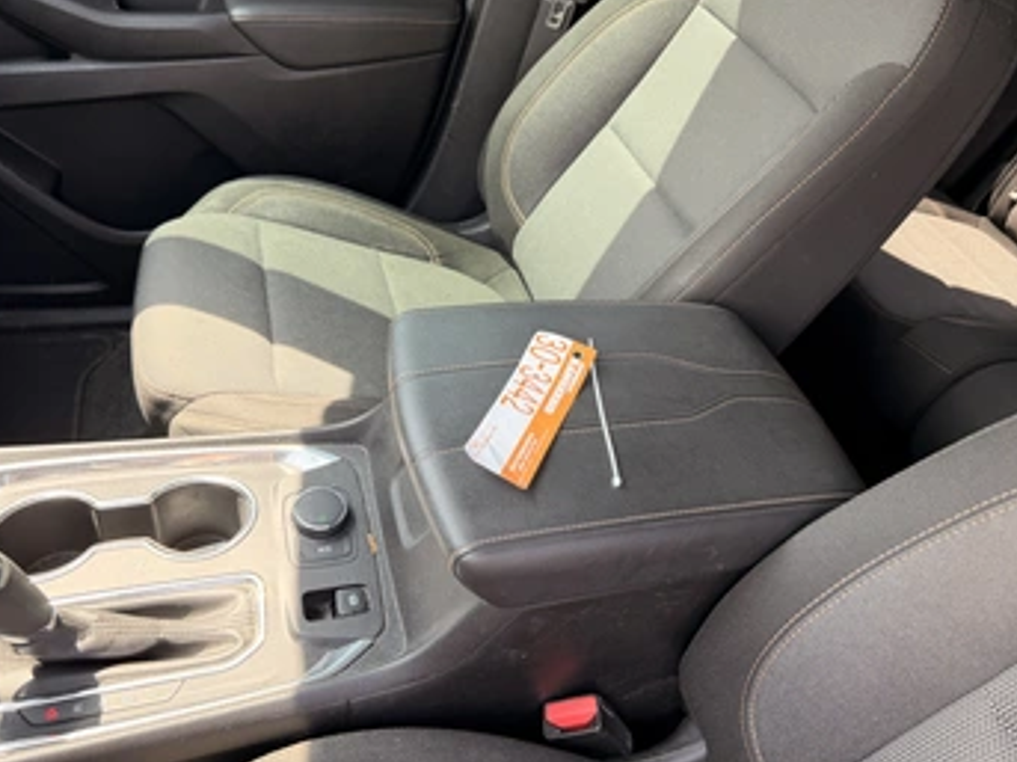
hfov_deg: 63.5
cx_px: 501
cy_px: 365
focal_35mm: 28
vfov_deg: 49.7
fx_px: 822
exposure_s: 1/183
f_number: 1.78
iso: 80
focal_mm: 6.76
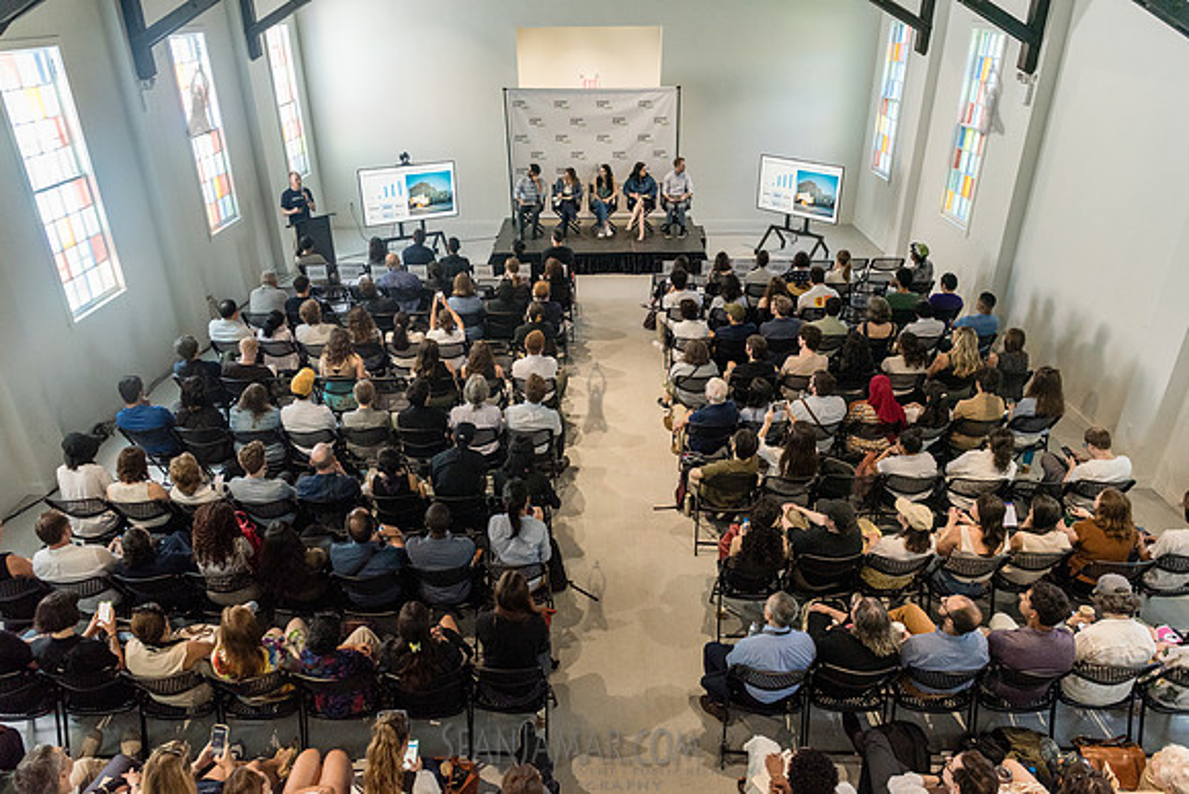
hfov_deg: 73.3
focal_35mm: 24
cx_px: 594
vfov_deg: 52.8
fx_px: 799
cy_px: 397
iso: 4000
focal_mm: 24
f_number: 4
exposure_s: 1/320
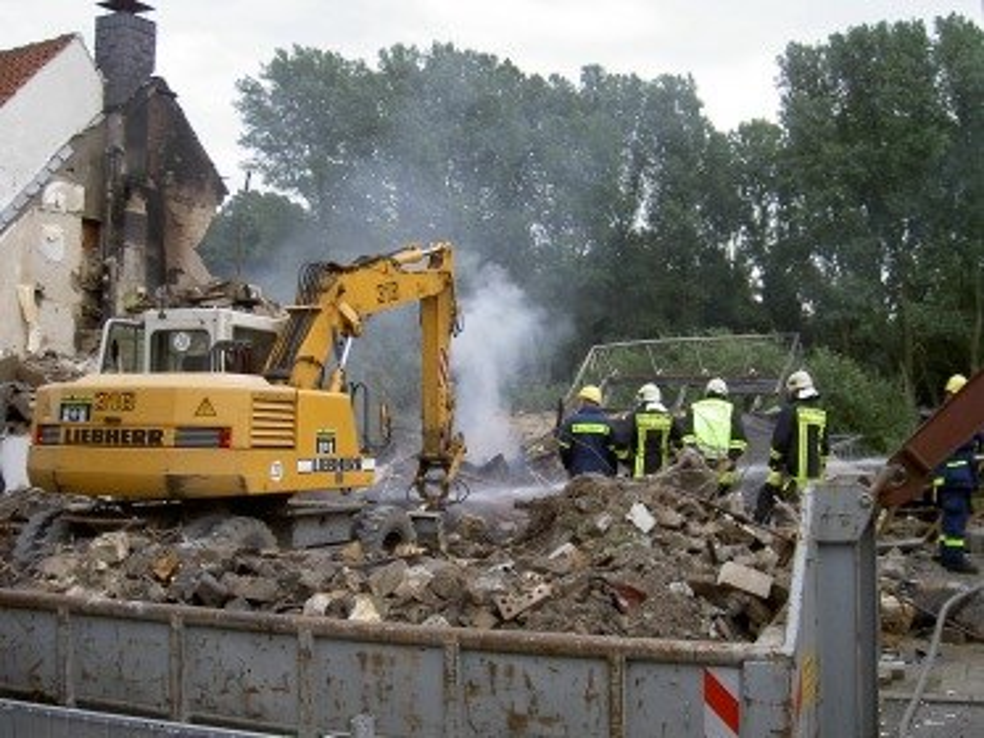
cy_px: 369
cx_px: 492
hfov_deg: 47.8
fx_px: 1109
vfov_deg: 36.8
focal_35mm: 39
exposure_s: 1/244
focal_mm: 8
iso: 100
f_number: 2.8
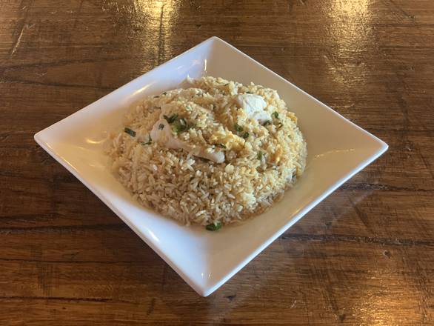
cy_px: 163
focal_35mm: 52
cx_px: 217
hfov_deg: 36.8
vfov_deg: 28.1
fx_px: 652
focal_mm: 6
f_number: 2.4
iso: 160
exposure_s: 1/50
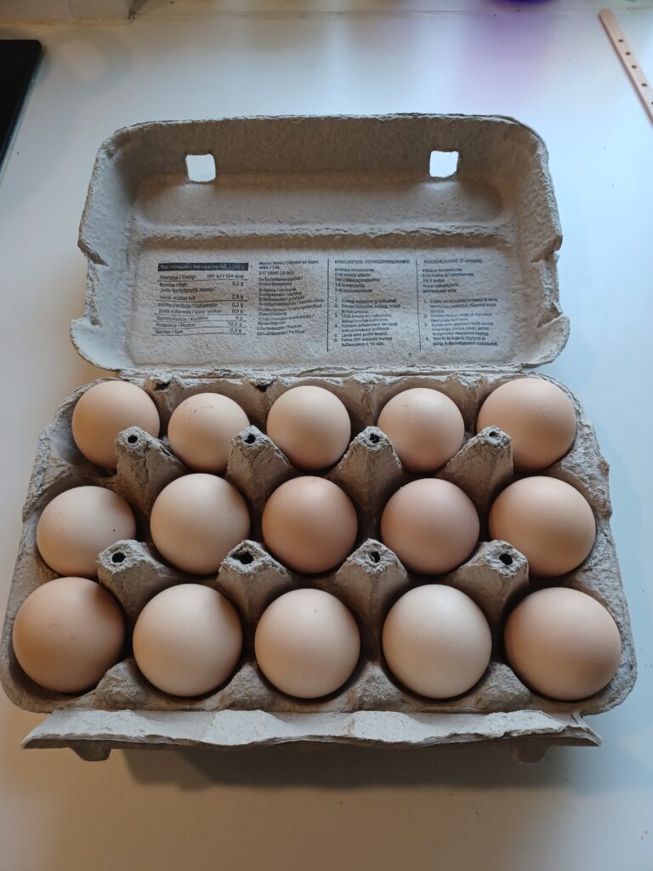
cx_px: 326
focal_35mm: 25
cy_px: 436
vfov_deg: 69.4
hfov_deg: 54.9
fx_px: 629
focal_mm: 4.6
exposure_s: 1/50
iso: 131
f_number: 1.8
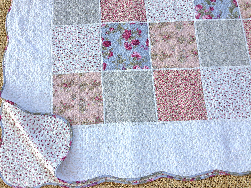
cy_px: 94
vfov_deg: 42.9
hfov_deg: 55.4
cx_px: 126
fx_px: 239
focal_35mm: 33
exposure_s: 1/135
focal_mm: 4.12
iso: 50
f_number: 2.4
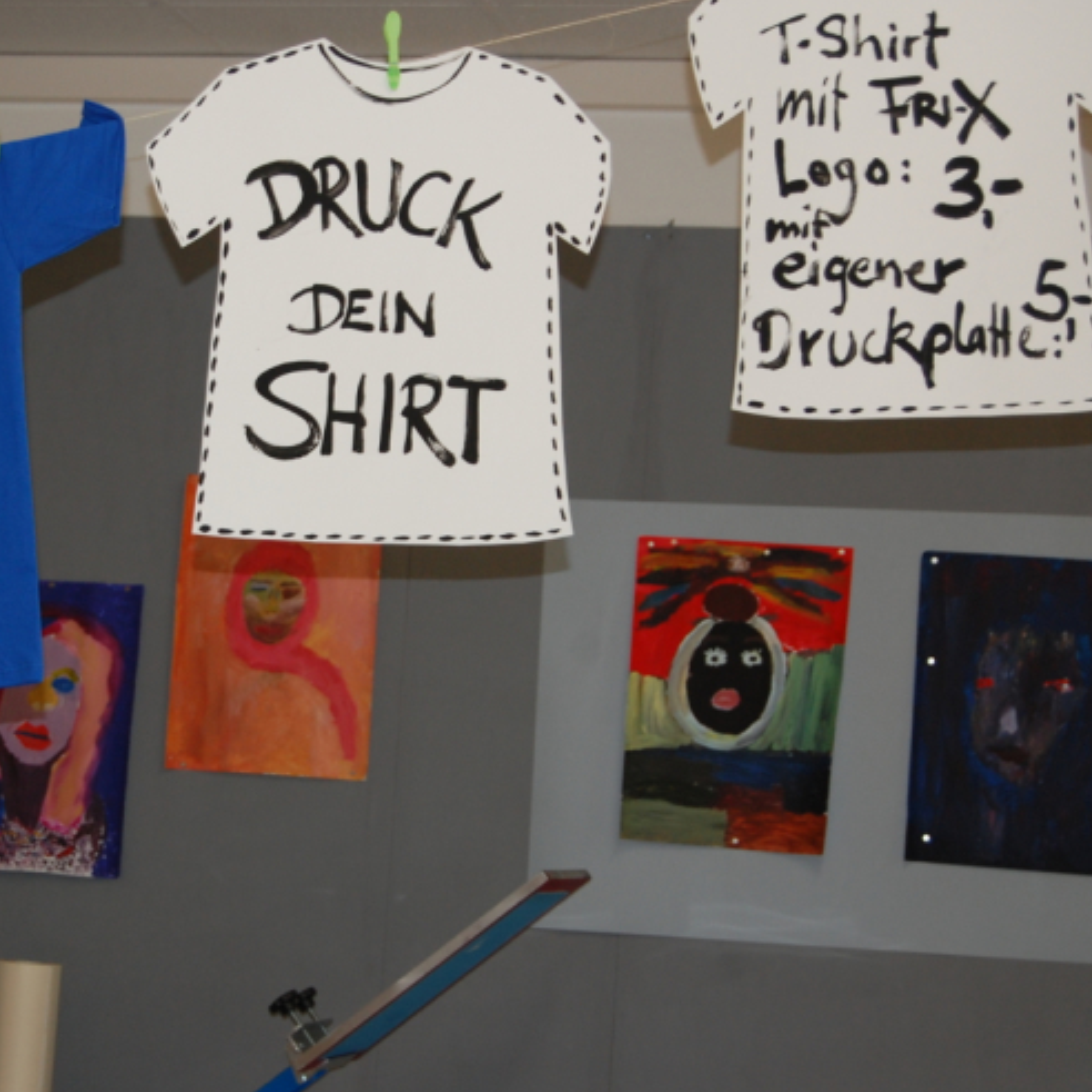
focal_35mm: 87
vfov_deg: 19.9
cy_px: 537
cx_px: 302
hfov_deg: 19.8
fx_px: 3105
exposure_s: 1/60
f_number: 5.3
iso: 400
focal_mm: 42
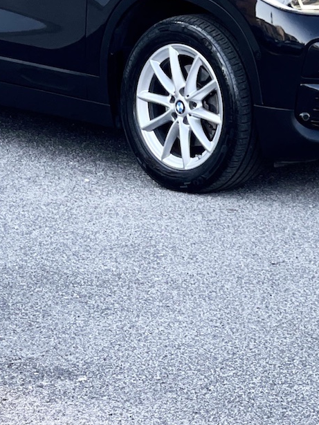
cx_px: 151
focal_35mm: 195
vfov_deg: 10.1
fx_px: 2394
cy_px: -6
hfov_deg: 7.6
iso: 32
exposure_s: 1/121
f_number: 2.2
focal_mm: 7.5
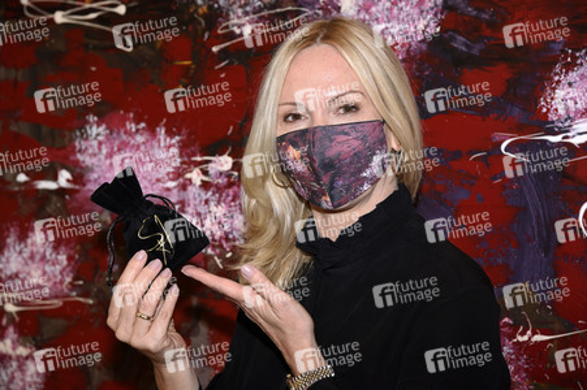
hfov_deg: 20.8
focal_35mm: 98
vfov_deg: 13.9
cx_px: 294
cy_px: 195
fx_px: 1597
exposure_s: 1/100
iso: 640
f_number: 6.3
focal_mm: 98
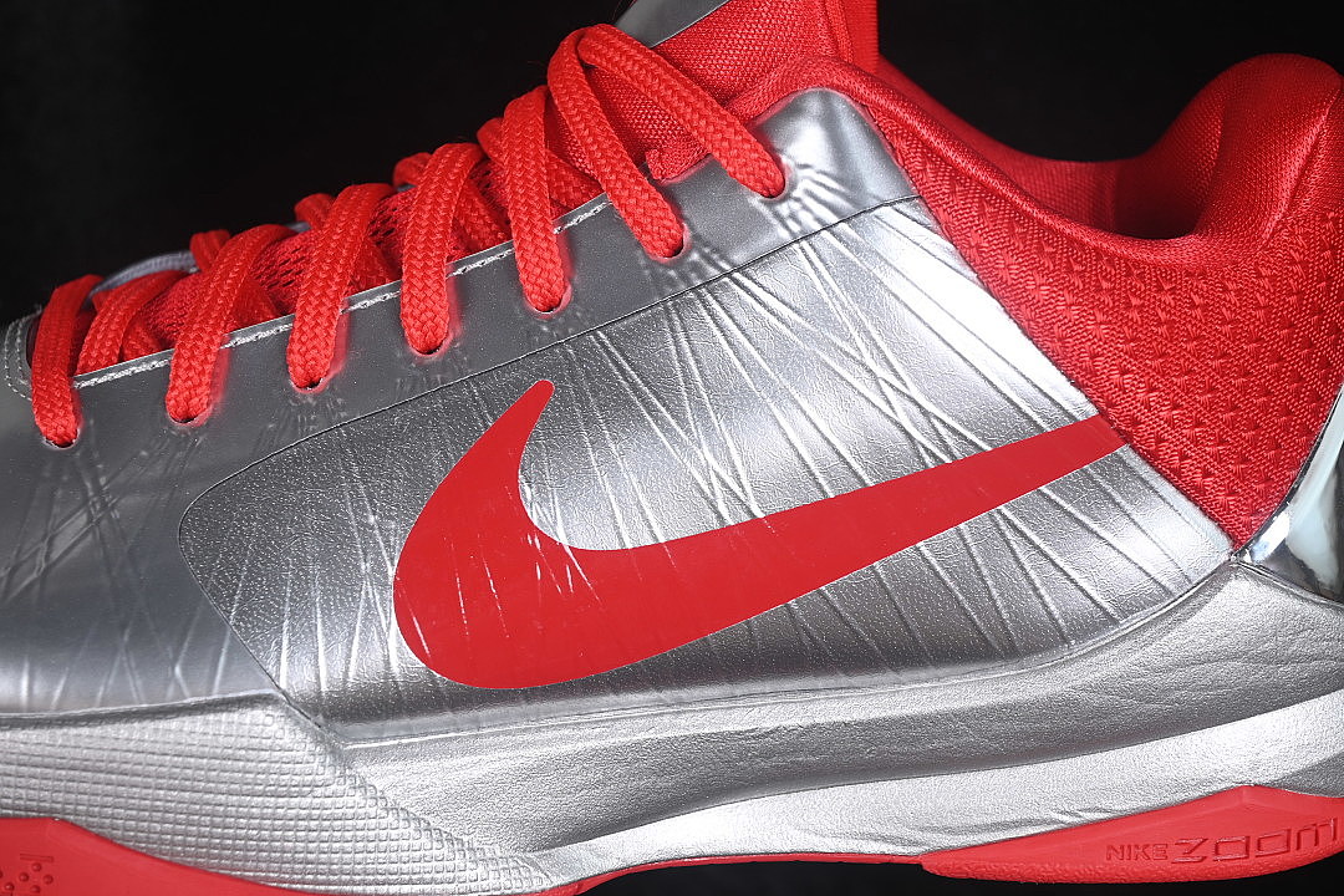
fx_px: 2800
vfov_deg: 18.2
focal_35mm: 75
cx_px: 672
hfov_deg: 27.0
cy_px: 448
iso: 160
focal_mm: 50
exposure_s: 1/60
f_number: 6.3
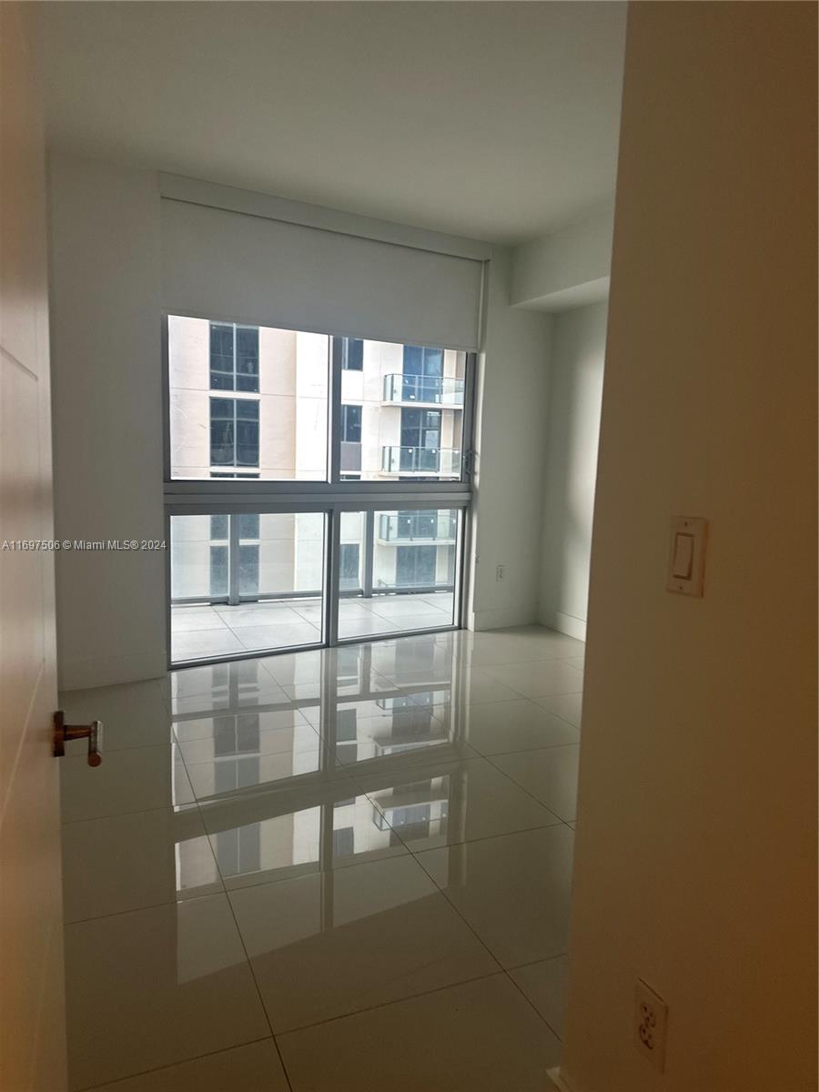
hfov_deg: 56.8
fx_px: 757
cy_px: 546
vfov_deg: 71.6
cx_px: 410
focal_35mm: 24
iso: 125
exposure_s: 1/60
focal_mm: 6.86
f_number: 1.78
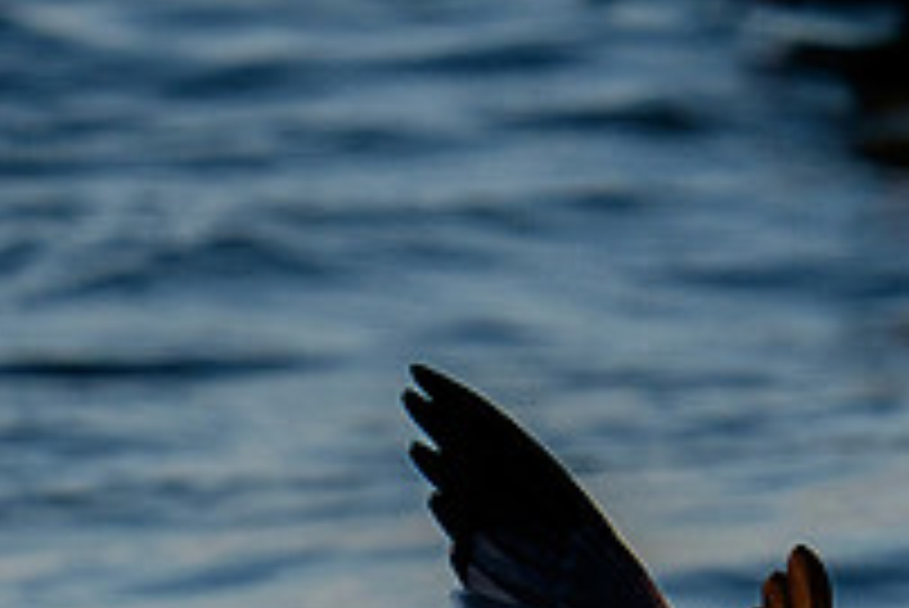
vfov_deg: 0.9
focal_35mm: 1523
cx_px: 766
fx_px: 38482
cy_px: 1072
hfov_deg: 1.4
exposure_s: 1/1000
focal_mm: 200
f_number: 5.6
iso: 200
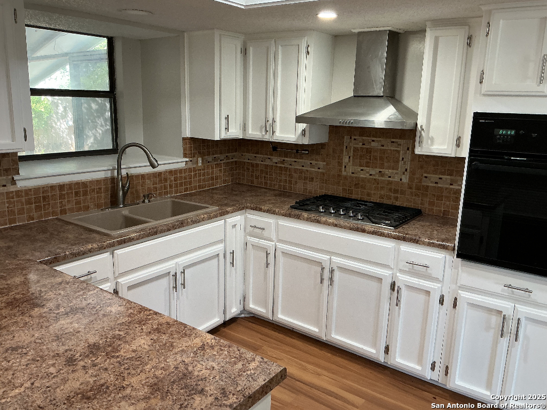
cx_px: 274
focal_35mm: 29
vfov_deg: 48.2
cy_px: 205
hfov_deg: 61.7
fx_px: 458
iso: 80
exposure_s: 1/60
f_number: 1.8
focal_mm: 3
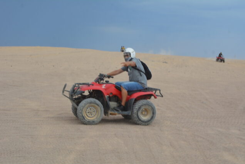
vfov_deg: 25.8
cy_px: 82
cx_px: 122
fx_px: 358
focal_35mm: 52
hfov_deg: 37.8
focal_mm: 35
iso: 110
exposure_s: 1/250
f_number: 8
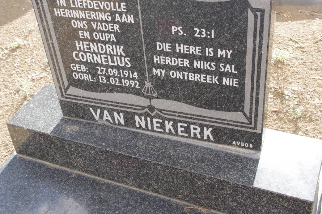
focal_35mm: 53
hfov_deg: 37.5
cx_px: 146
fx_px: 473
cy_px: 94
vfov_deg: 25.4
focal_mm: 30.63
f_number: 11
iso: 800
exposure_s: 1/125
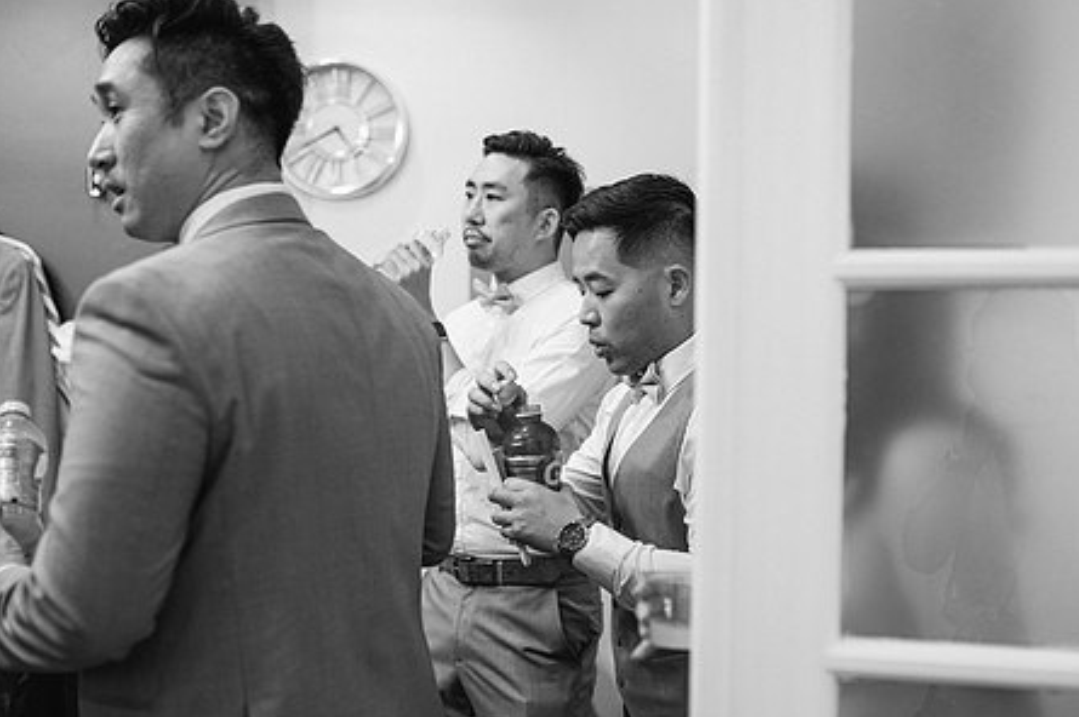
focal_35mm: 47
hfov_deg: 41.9
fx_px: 1408
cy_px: 438
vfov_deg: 28.5
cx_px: 611
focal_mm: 35
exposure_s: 1/125
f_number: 1.8
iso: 560
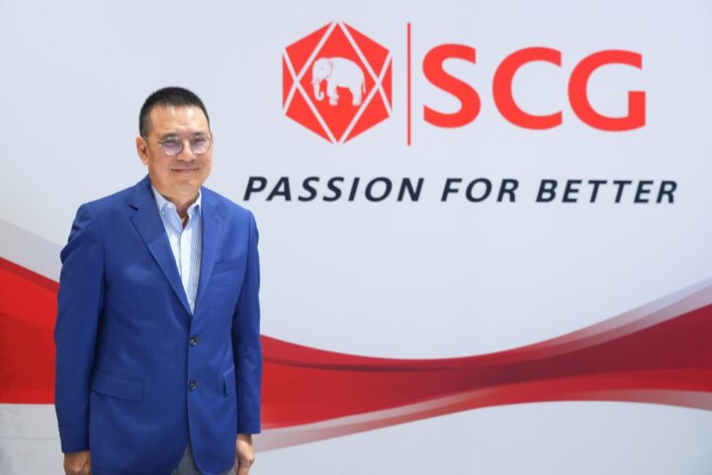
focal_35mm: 56
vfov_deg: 24.2
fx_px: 1107
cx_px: 356
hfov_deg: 35.6
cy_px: 238
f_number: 4
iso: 2000
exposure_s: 1/60
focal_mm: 56
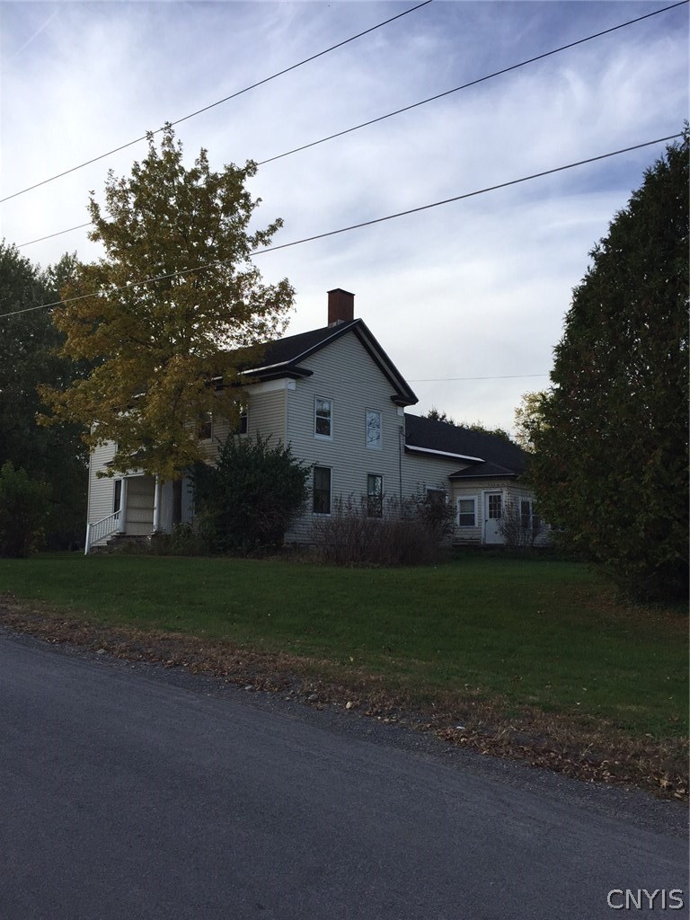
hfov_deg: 48.2
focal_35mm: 29
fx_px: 771
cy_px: 460
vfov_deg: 61.7
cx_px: 345
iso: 32
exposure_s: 1/1041
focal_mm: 4.15
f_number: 2.2
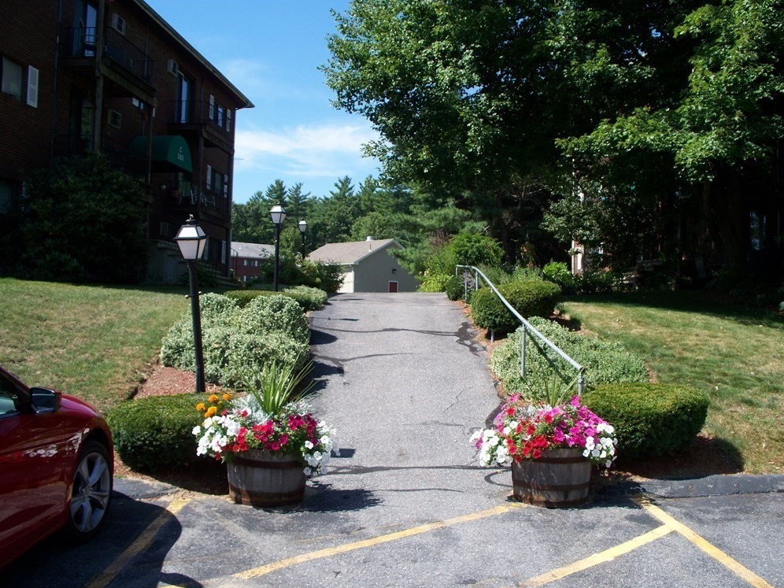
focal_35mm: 37
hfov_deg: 50.1
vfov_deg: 38.7
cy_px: 290
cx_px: 390
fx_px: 838
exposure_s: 1/640
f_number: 2.8
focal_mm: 7.54
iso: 64
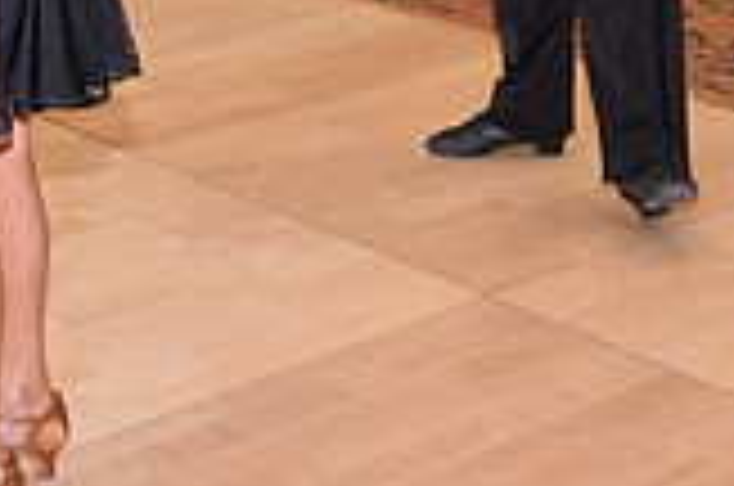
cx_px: -194
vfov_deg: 11.3
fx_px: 2320
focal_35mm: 114
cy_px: -304
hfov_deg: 17.0
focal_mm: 32
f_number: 5.6
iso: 2000
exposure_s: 1/250
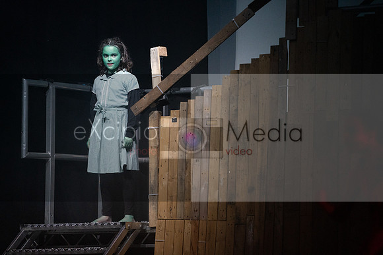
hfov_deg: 10.3
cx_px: 192
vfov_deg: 6.9
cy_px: 128
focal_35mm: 200
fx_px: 2128
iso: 6400
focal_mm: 200
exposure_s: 1/200
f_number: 2.8
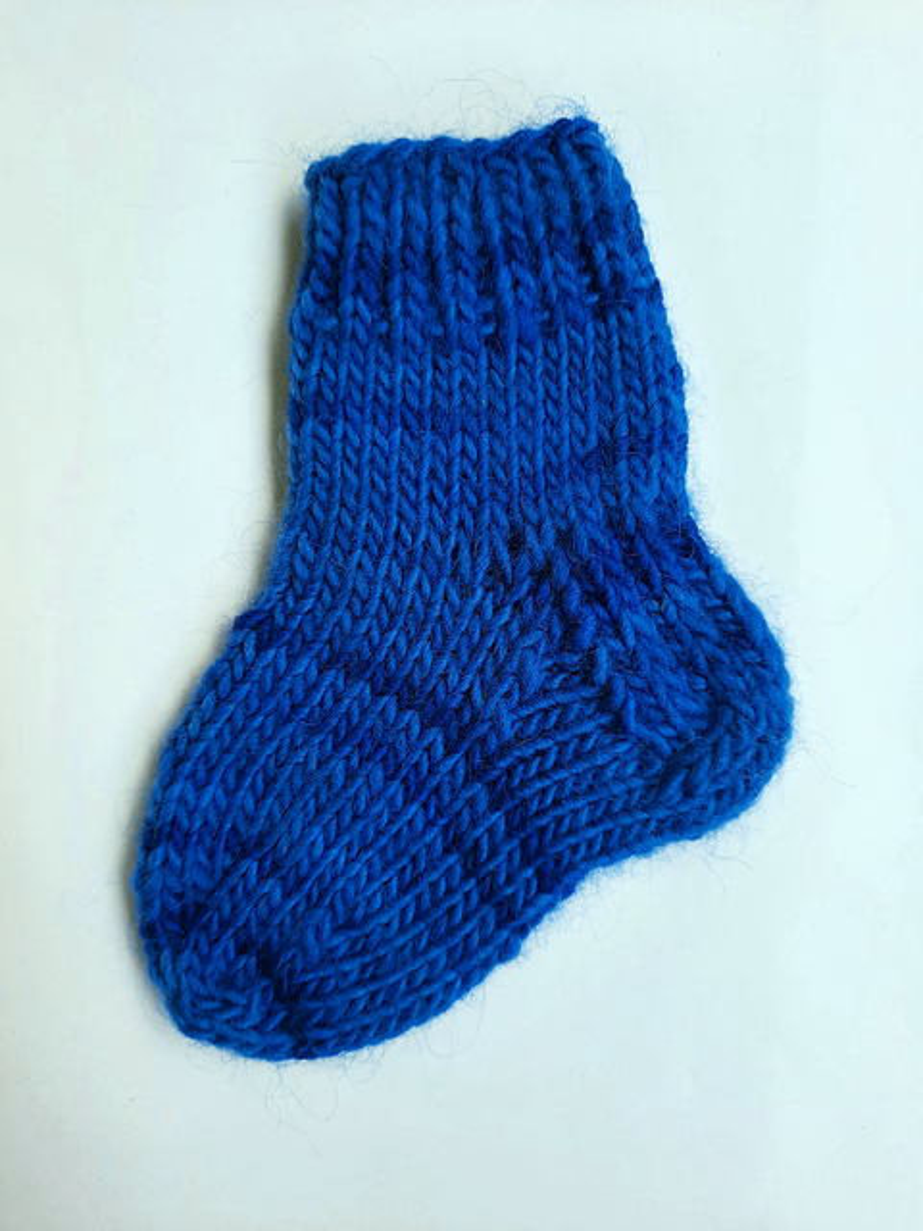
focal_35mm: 25
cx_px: 462
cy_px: 616
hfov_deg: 54.9
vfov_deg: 69.4
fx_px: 889
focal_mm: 4.6
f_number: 2
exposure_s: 1/120
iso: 32
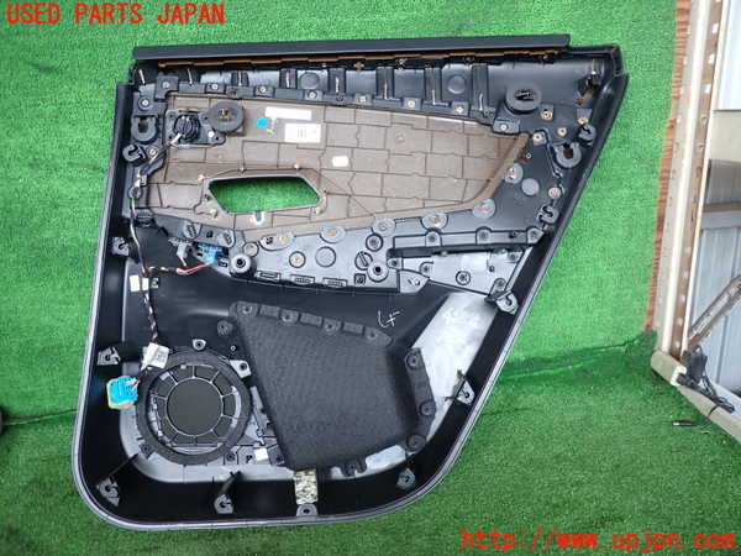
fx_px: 535
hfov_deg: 69.4
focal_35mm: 25
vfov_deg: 54.9
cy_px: 278
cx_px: 370
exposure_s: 1/60
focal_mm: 4.5
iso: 100
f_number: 2
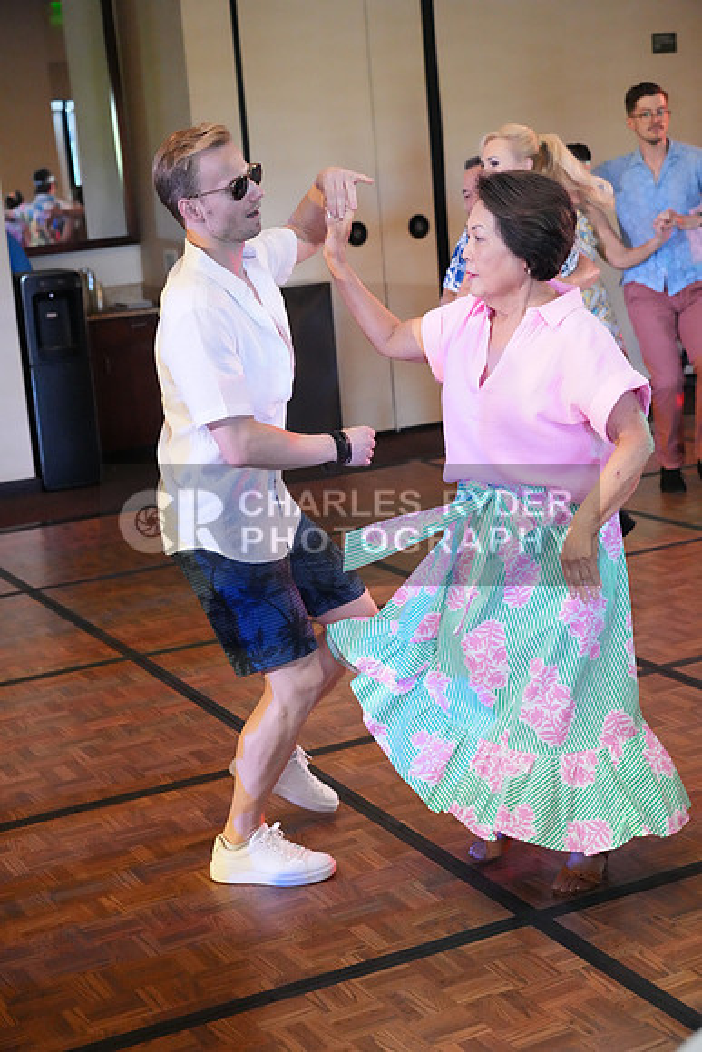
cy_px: 526
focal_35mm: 56
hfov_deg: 24.2
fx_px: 1637
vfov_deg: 35.6
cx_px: 351
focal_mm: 56
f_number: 4
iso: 12800
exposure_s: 1/400
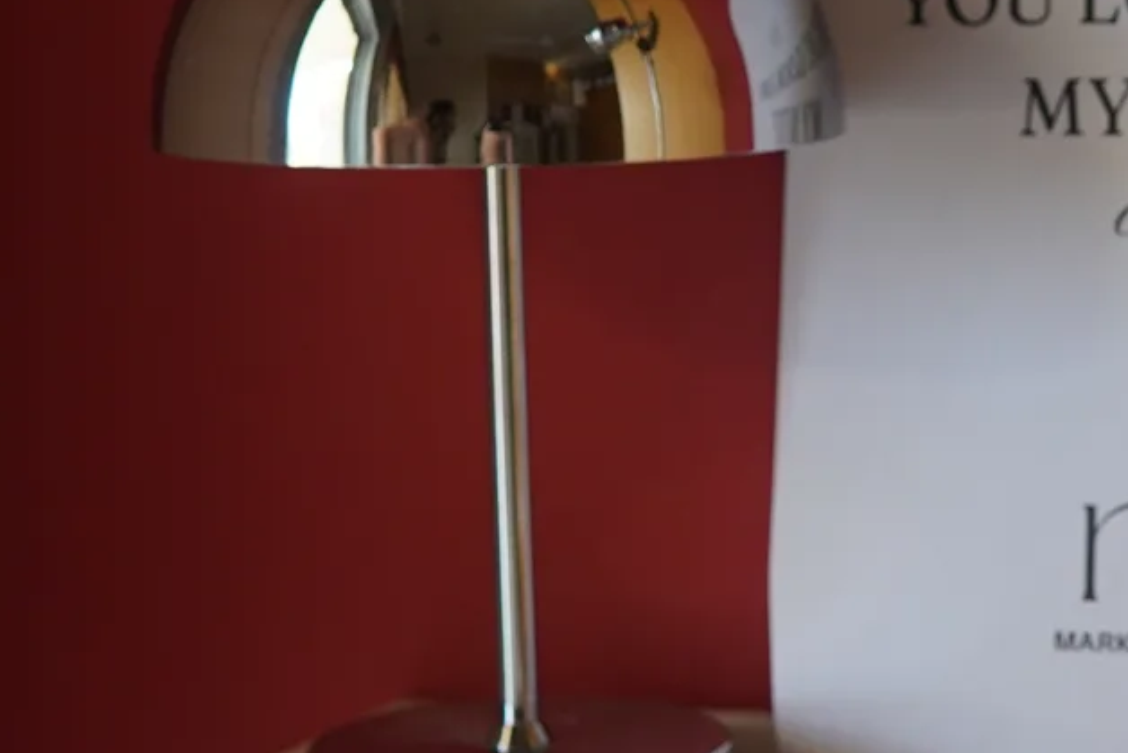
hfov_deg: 15.5
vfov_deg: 10.6
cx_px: 1214
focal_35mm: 129
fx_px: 4043
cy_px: 149
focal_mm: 30
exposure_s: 1/160
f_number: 4
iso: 800
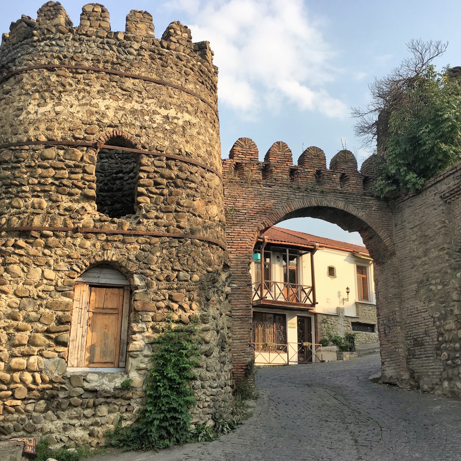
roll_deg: +0.3
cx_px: 253
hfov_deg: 47.2
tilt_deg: +17.0
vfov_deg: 47.2
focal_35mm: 35
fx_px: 527
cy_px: 231
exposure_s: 1/916
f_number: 2.2
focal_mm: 4.15
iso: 25
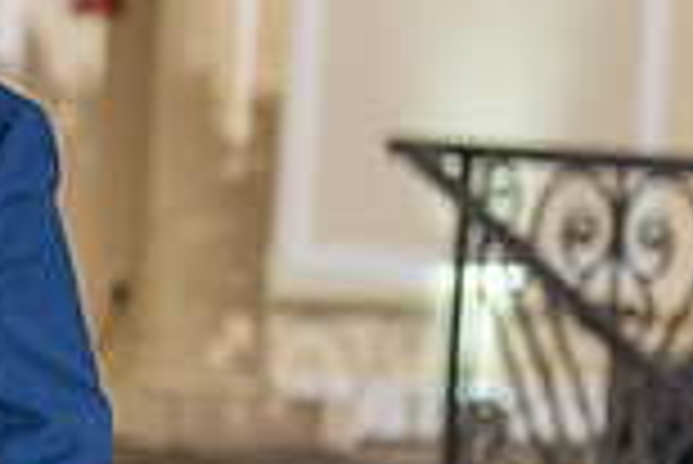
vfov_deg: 5.2
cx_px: -598
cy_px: 286
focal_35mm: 264
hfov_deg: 7.5
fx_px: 5087
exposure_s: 1/160
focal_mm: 70
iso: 800
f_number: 4
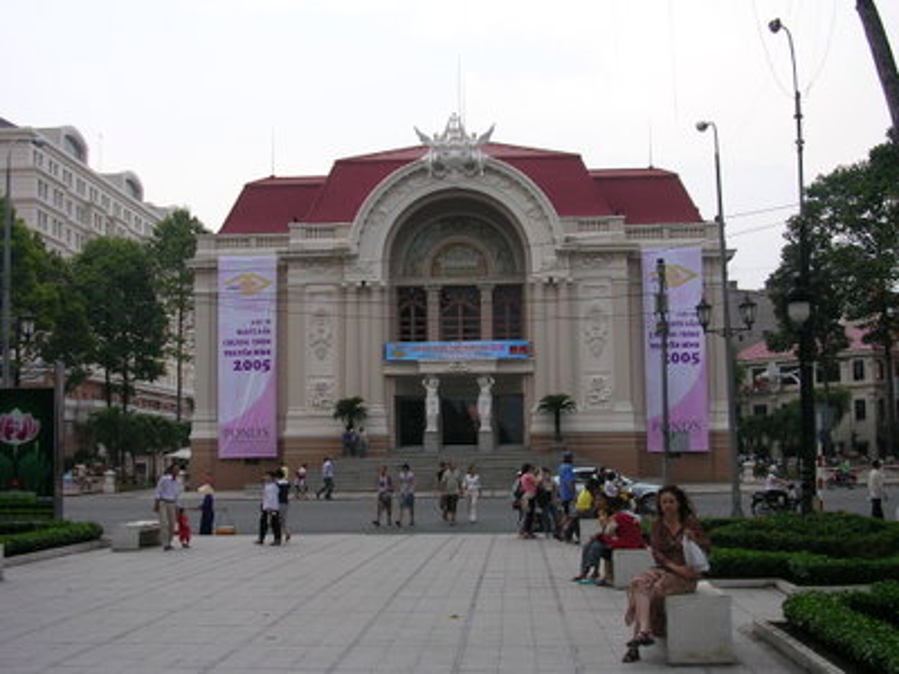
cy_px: 337
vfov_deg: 29.7
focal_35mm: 49
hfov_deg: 38.9
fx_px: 1273
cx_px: 450
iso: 50
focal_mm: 7.5
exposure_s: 1/196
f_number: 3.1
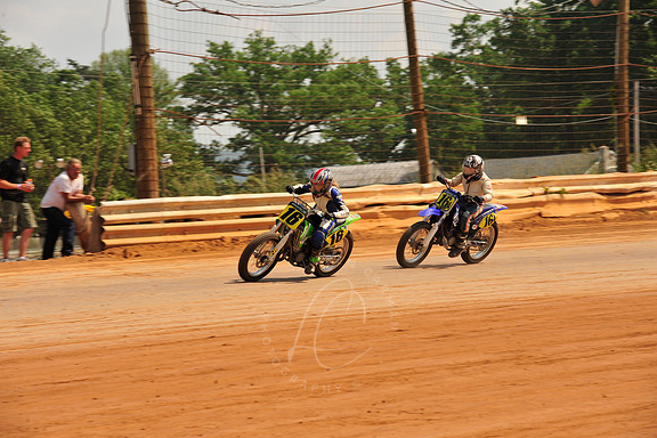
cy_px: 219
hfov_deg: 13.2
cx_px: 328
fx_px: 2847
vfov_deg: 8.8
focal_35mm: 156
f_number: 10
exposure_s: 1/400
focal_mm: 155
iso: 200
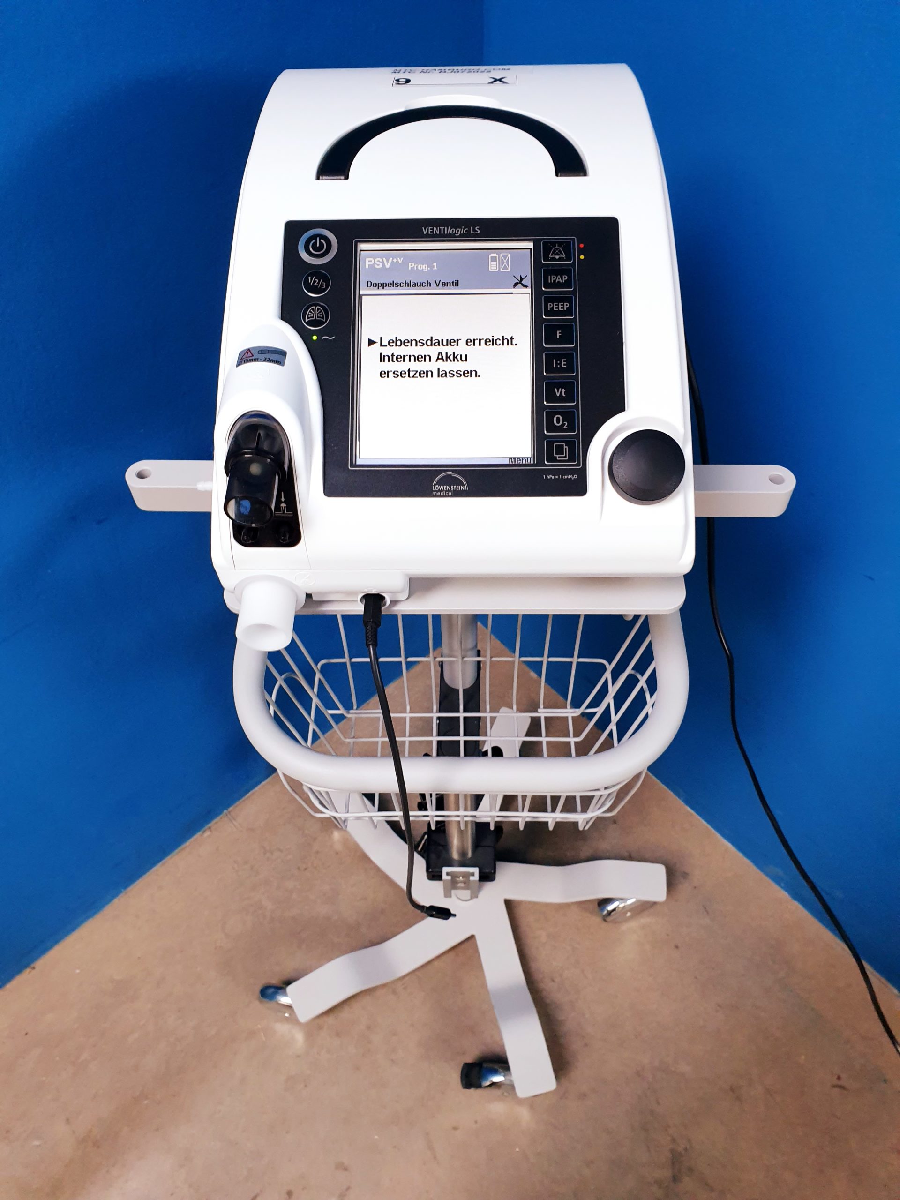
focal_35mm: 26
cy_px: 600
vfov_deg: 67.3
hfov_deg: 53.1
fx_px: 901
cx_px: 450
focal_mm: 4.3
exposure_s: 1/50
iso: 160
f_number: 2.4
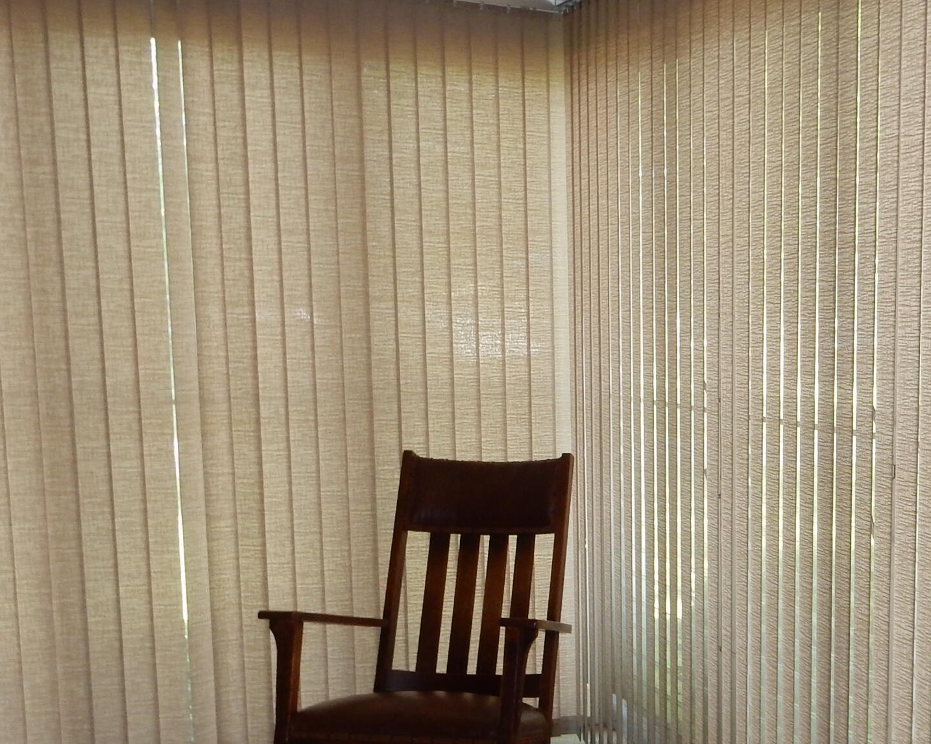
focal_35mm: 51
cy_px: 523
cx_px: 832
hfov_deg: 34.7
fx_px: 1405
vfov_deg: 29.4
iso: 160
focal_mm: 4.5
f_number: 3.7
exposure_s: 1/30
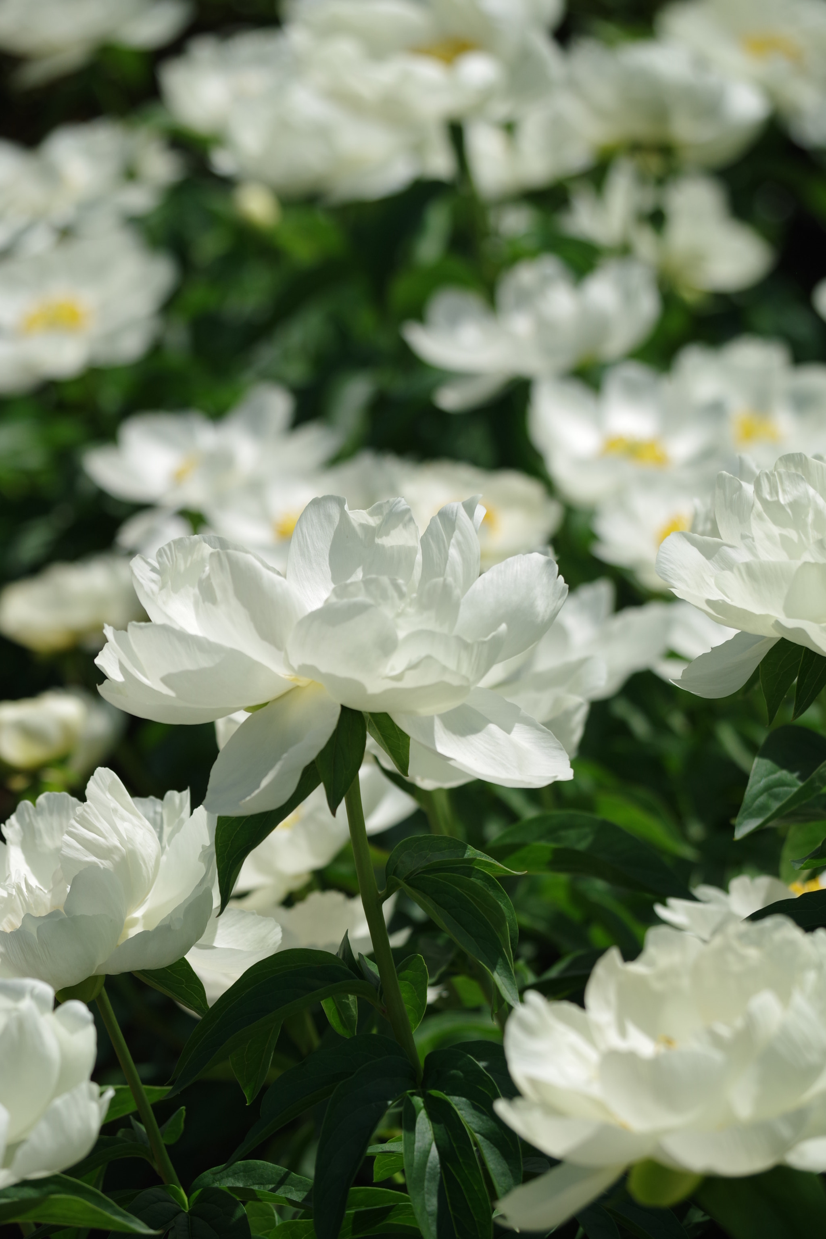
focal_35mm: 180
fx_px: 6195
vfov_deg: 11.4
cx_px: 413
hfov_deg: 7.6
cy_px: 620
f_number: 5
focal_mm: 120
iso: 100
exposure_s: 1/1000
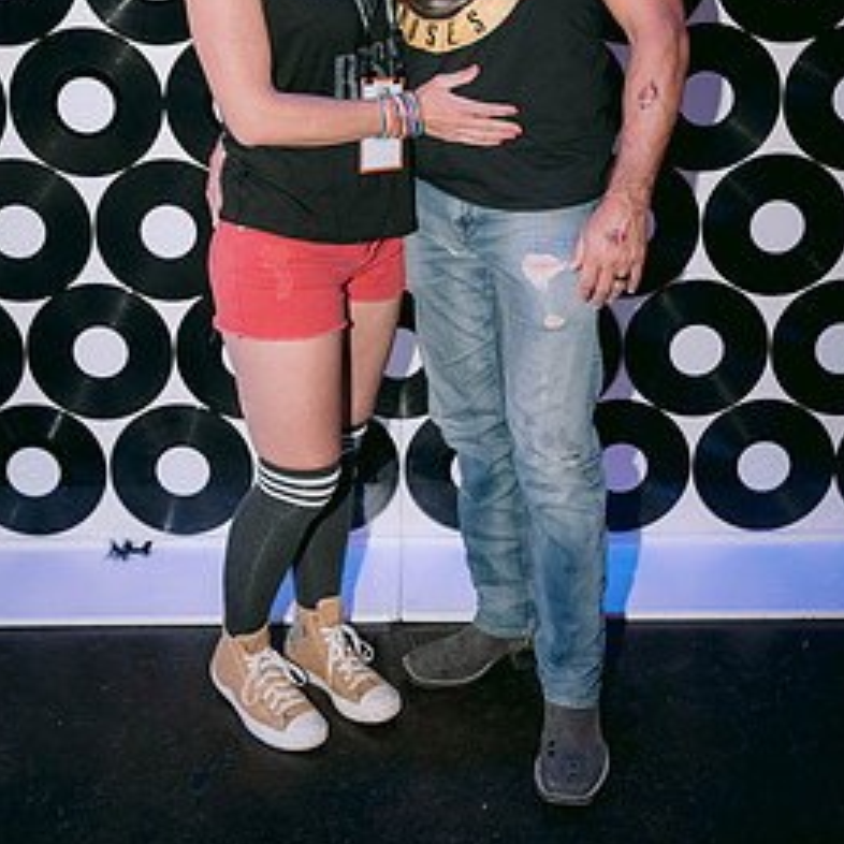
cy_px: 139
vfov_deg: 32.3
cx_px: 451
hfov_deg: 33.4
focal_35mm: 51
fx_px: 1407
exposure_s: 1/160
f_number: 2.8
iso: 1600
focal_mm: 35
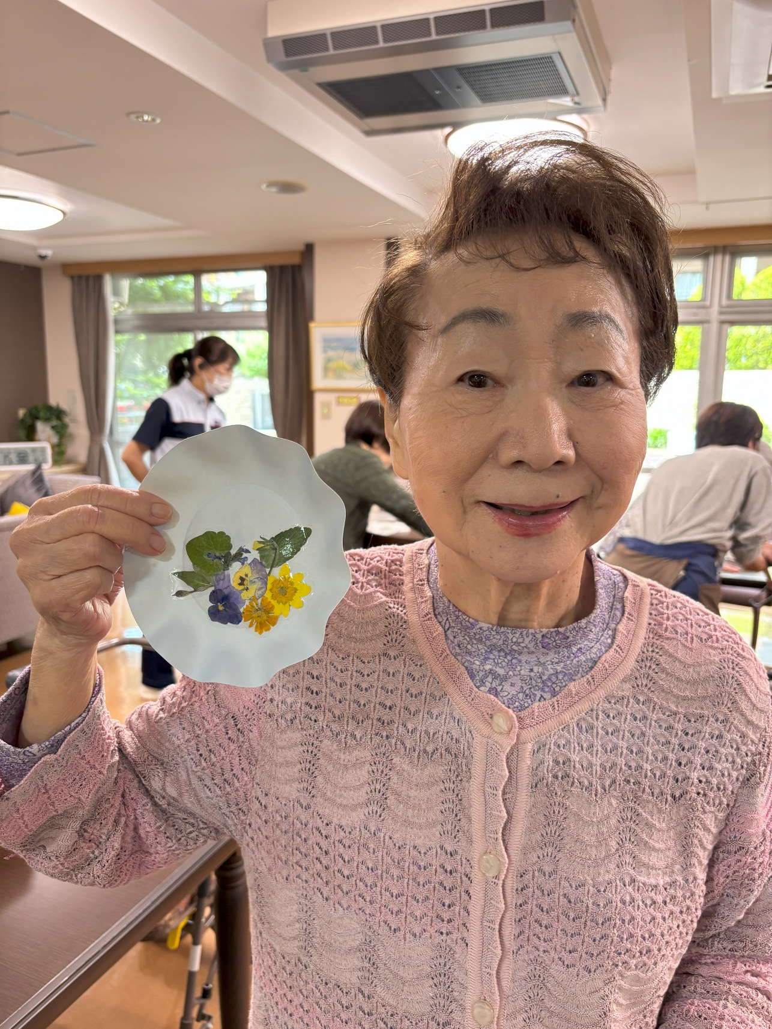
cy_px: 514
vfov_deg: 67.3
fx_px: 773
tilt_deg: -8.5
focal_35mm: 26
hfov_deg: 53.1
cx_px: 386
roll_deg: -0.7
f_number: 1.6
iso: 125
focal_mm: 5.96
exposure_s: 1/50
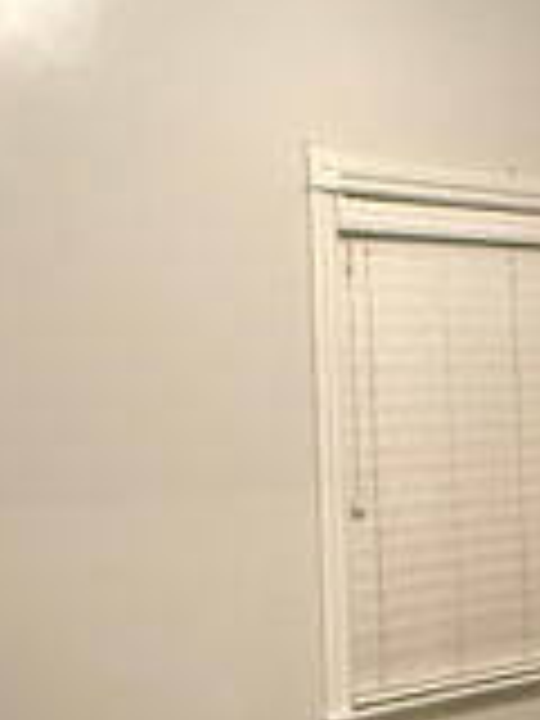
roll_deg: +1.5
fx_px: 1394
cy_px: 410
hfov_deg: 20.9
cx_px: 594
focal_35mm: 67
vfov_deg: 28.9
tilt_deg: +1.0
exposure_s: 1/60
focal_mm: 2.22
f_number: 2.2
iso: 1250
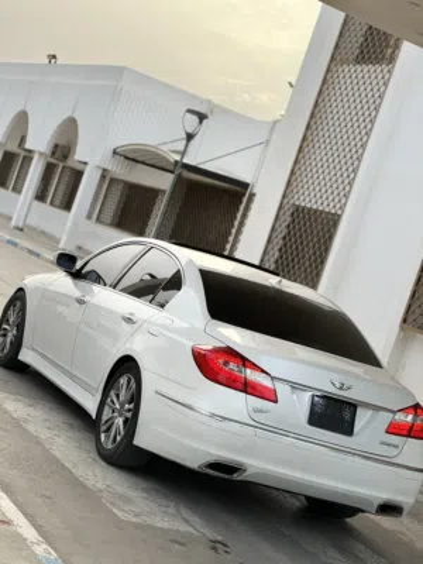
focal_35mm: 77
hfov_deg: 19.1
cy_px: 282
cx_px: 212
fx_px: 1255
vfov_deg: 25.3
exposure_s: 1/121
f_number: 2.8
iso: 80
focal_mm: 9
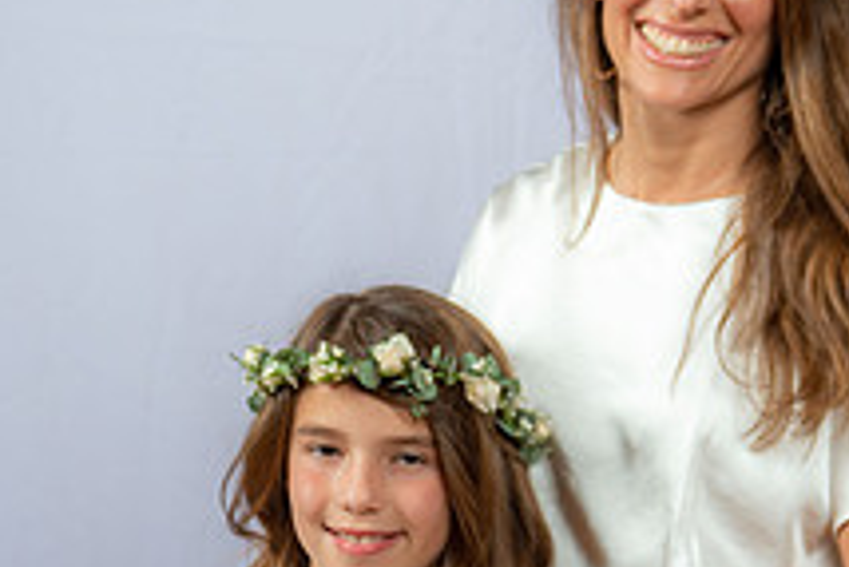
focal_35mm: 157
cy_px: 452
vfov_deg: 8.7
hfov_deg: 13.0
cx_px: 623
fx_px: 3705
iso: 250
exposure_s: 1/200
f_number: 5.6
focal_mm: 58
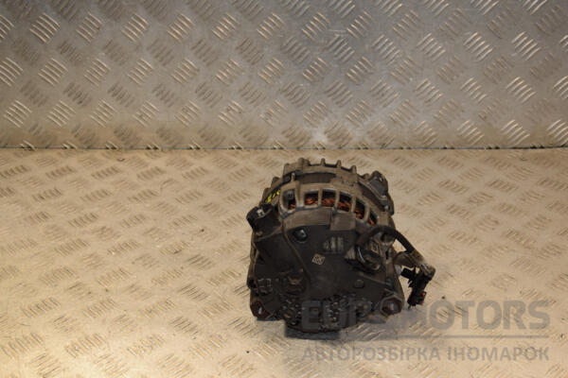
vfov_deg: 23.8
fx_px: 899
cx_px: 284
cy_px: 189
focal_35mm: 57
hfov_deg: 35.1
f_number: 6.3
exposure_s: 1/200
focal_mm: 38
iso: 800
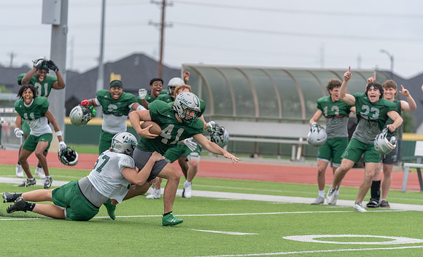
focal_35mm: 209
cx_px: 210
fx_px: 2393
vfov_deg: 6.2
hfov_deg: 10.1
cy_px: 140
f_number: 3.5
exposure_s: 1/1250
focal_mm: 200
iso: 250
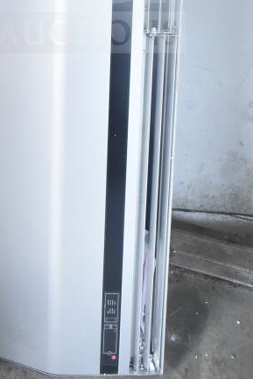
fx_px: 600
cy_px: -17
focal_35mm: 57
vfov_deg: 31.8
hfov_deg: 23.7
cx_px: 88
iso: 1600
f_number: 5.6
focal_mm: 18
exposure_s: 1/125
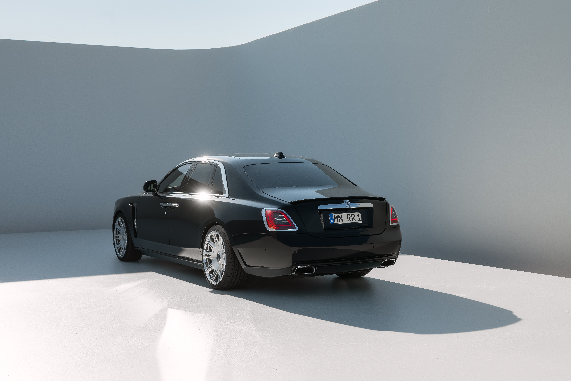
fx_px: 793
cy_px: 190
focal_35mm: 50
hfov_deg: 39.6
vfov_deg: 27.0
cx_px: 286
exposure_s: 1/160
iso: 125
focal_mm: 50
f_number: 7.1
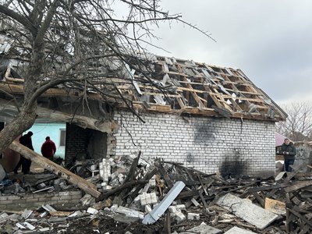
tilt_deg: +3.5
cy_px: 117
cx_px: 156
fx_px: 234
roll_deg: -0.5
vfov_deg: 53.1
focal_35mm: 26
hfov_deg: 67.3
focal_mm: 5.7
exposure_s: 1/617
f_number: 1.5
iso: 50
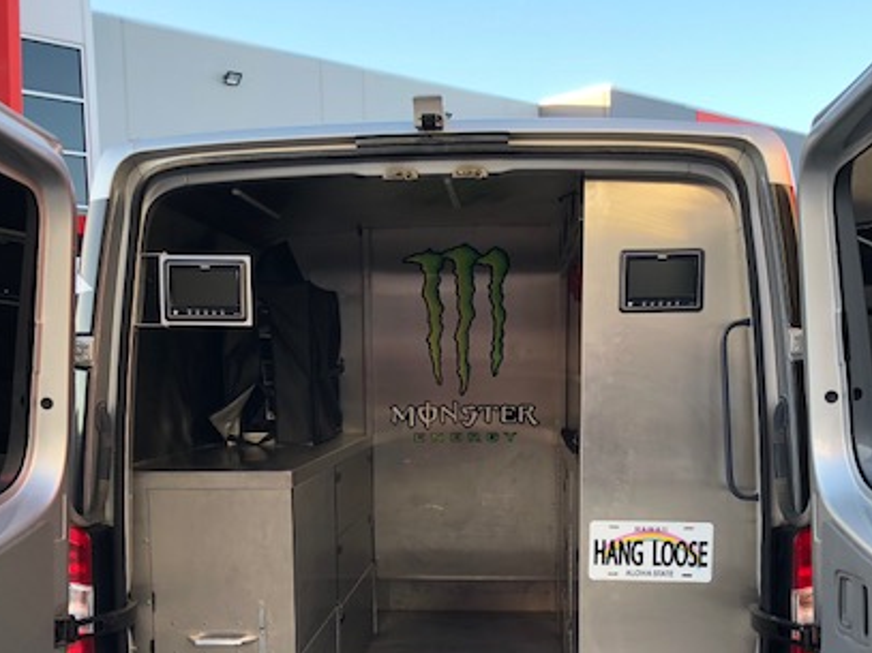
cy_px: 503
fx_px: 1108
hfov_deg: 43.0
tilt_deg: -5.8
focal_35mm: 44
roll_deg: +2.2
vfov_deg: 32.1
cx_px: 431
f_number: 1.8
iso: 40
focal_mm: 4
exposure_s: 1/120
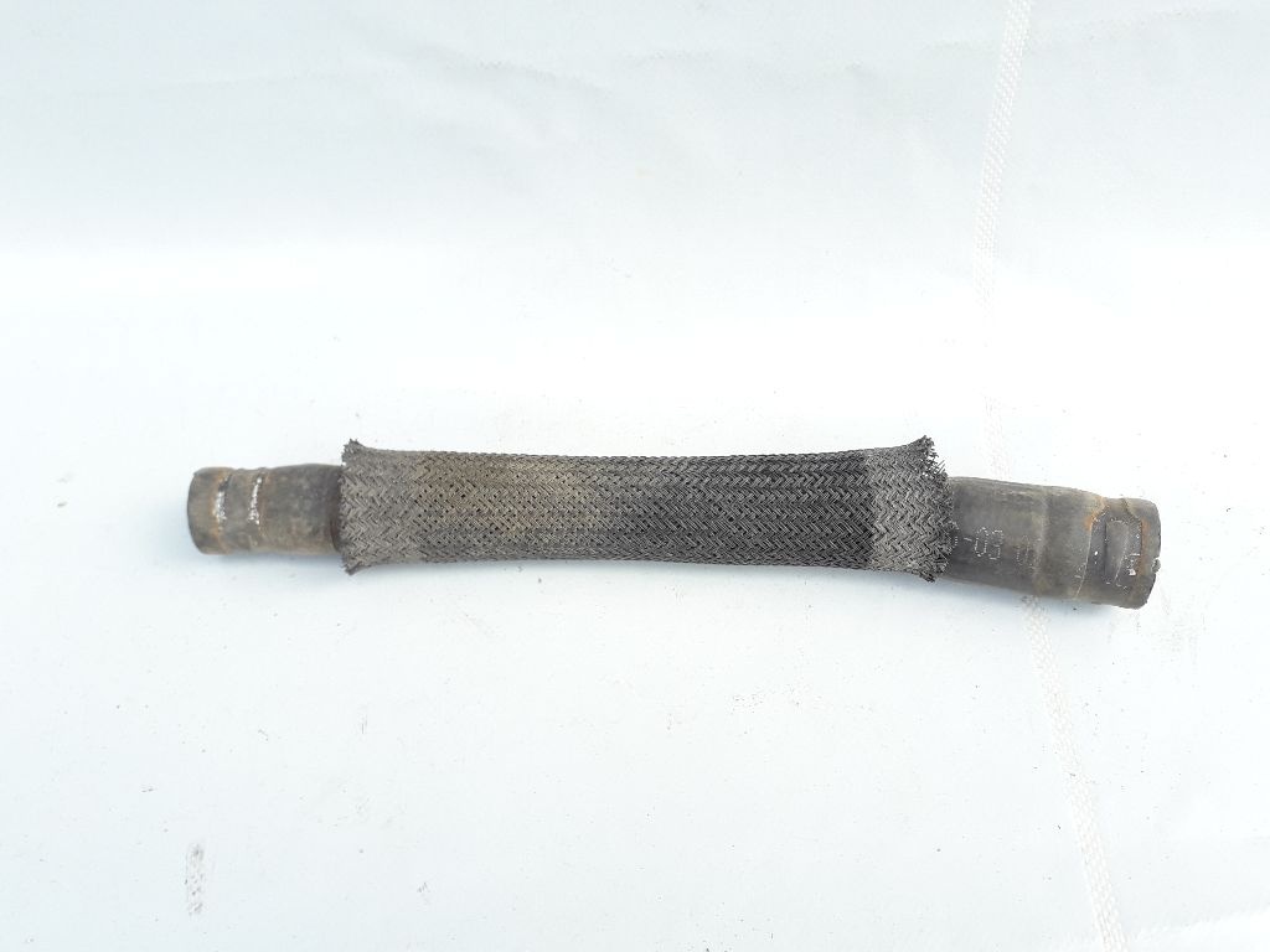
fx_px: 991
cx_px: 635
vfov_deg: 51.4
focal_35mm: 27
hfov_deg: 65.3
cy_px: 476
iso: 40
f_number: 1.9
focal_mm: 3.6
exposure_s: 1/148
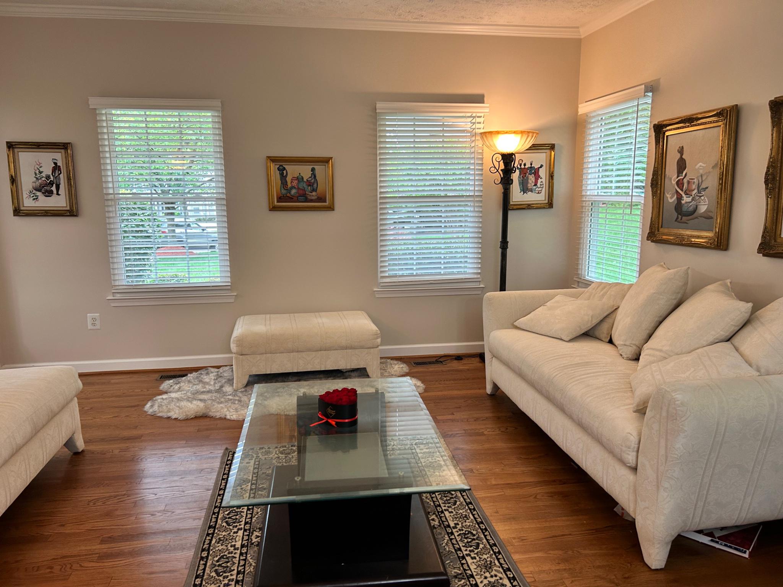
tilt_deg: -10.4
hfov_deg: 67.3
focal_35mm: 26
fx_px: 588
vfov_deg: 53.1
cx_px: 392
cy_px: 294
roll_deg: +0.9
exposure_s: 1/60
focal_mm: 5.7
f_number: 1.5
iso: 100
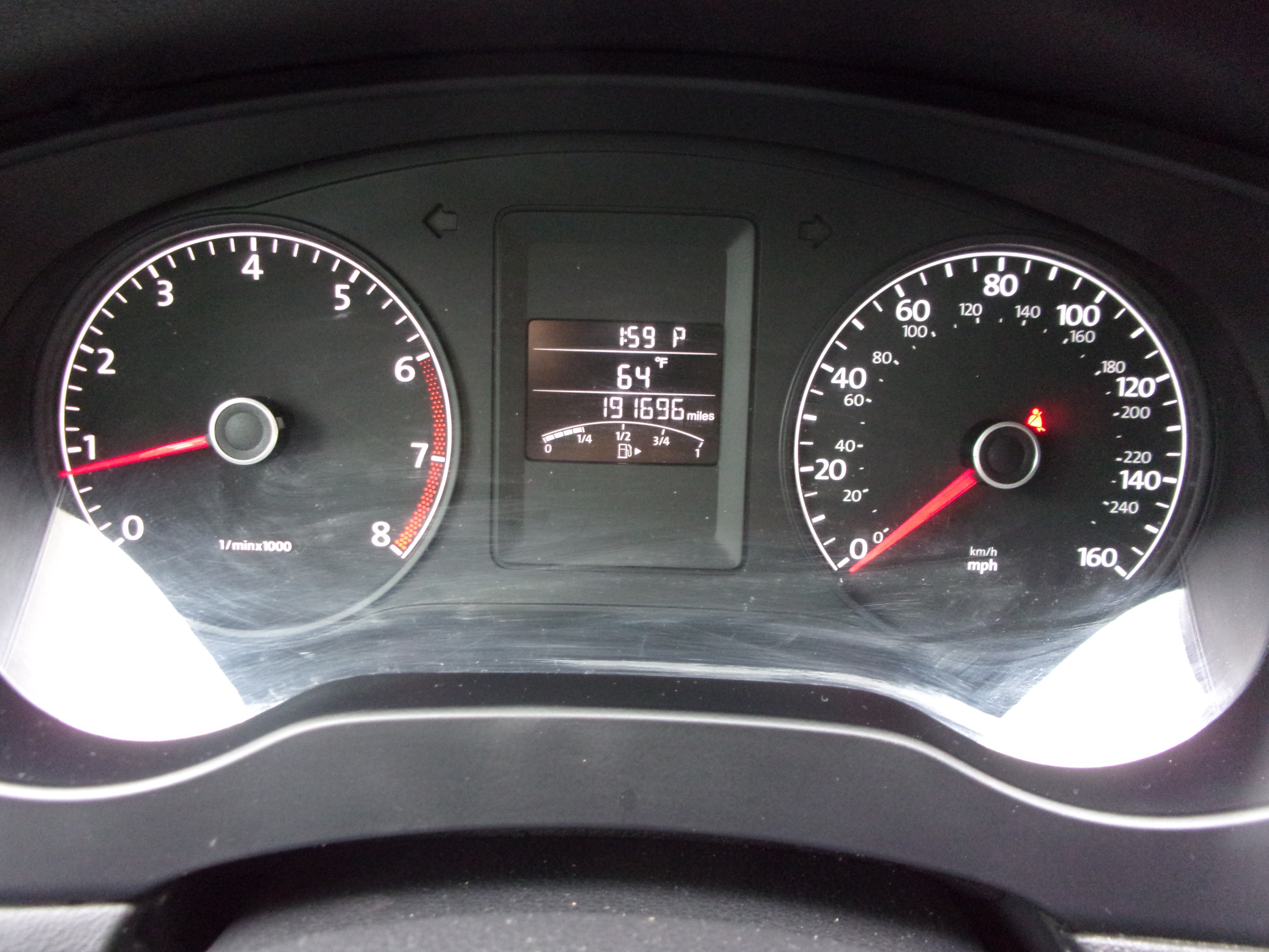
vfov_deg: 49.7
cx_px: 634
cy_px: 476
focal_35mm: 28
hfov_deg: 63.4
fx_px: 1026
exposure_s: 1/17
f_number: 3.9
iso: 400
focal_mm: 5.1
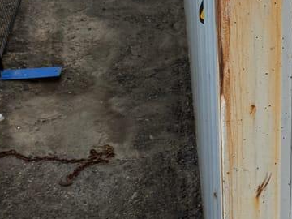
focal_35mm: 80
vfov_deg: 18.3
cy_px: 56
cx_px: 320
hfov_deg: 23.0
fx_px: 675
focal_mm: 6.76
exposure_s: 1/5319
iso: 125
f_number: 1.78
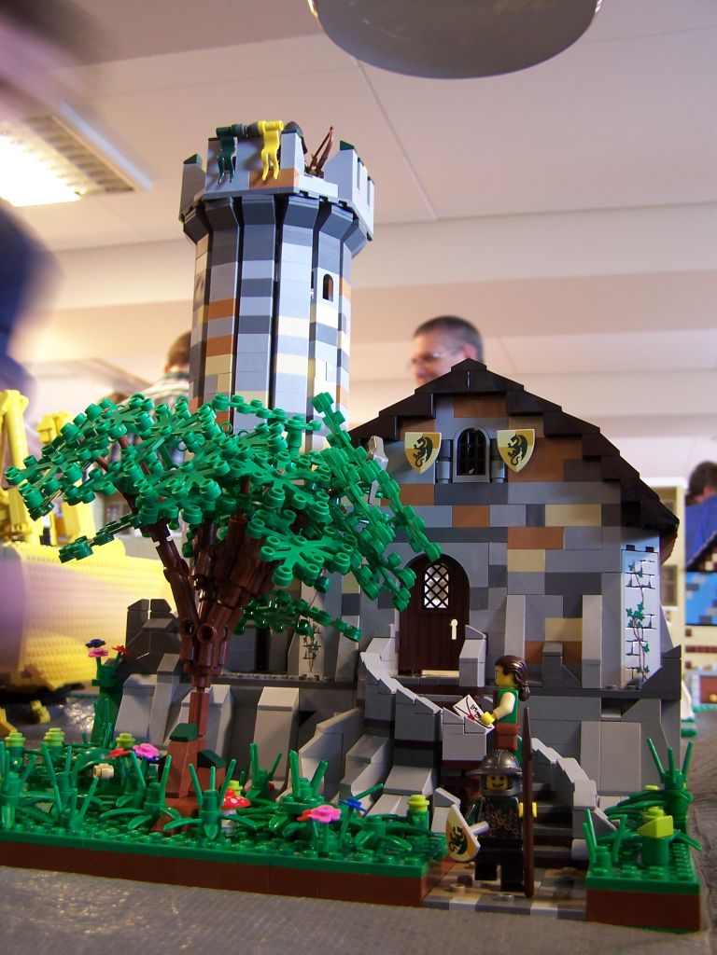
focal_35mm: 38
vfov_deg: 49.0
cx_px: 358
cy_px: 478
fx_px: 1049
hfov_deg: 37.7
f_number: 2.8
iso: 80
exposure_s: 1/3
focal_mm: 6.3
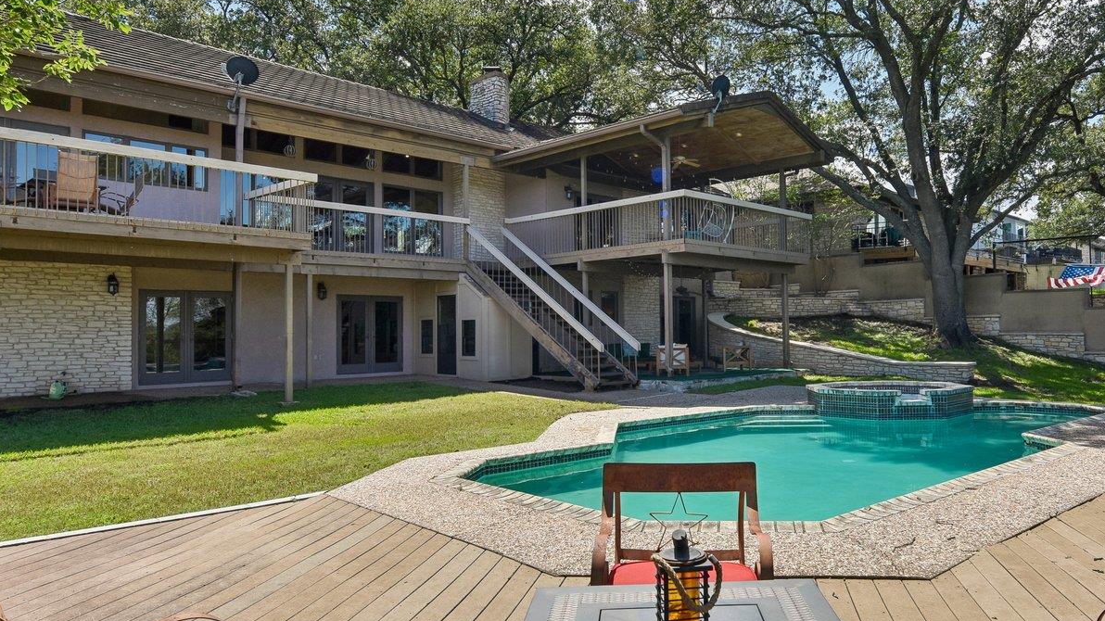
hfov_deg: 69.1
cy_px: 307
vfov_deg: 42.9
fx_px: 791
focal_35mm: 27
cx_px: 666
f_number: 8
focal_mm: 15
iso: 100
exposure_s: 1/320
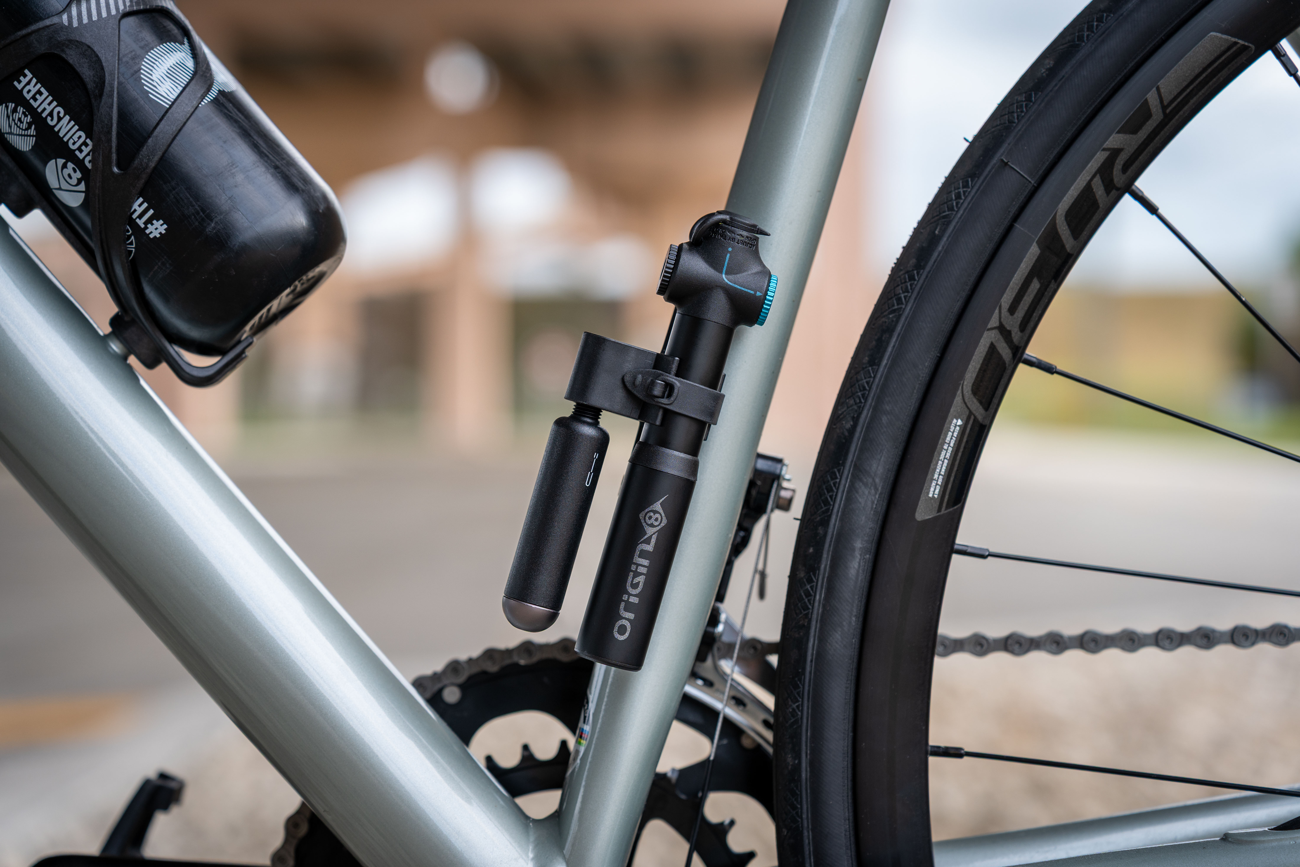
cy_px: 434
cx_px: 650
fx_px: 2708
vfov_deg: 18.2
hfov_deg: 27.0
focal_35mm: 75
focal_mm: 75
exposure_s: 1/80
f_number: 4
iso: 200
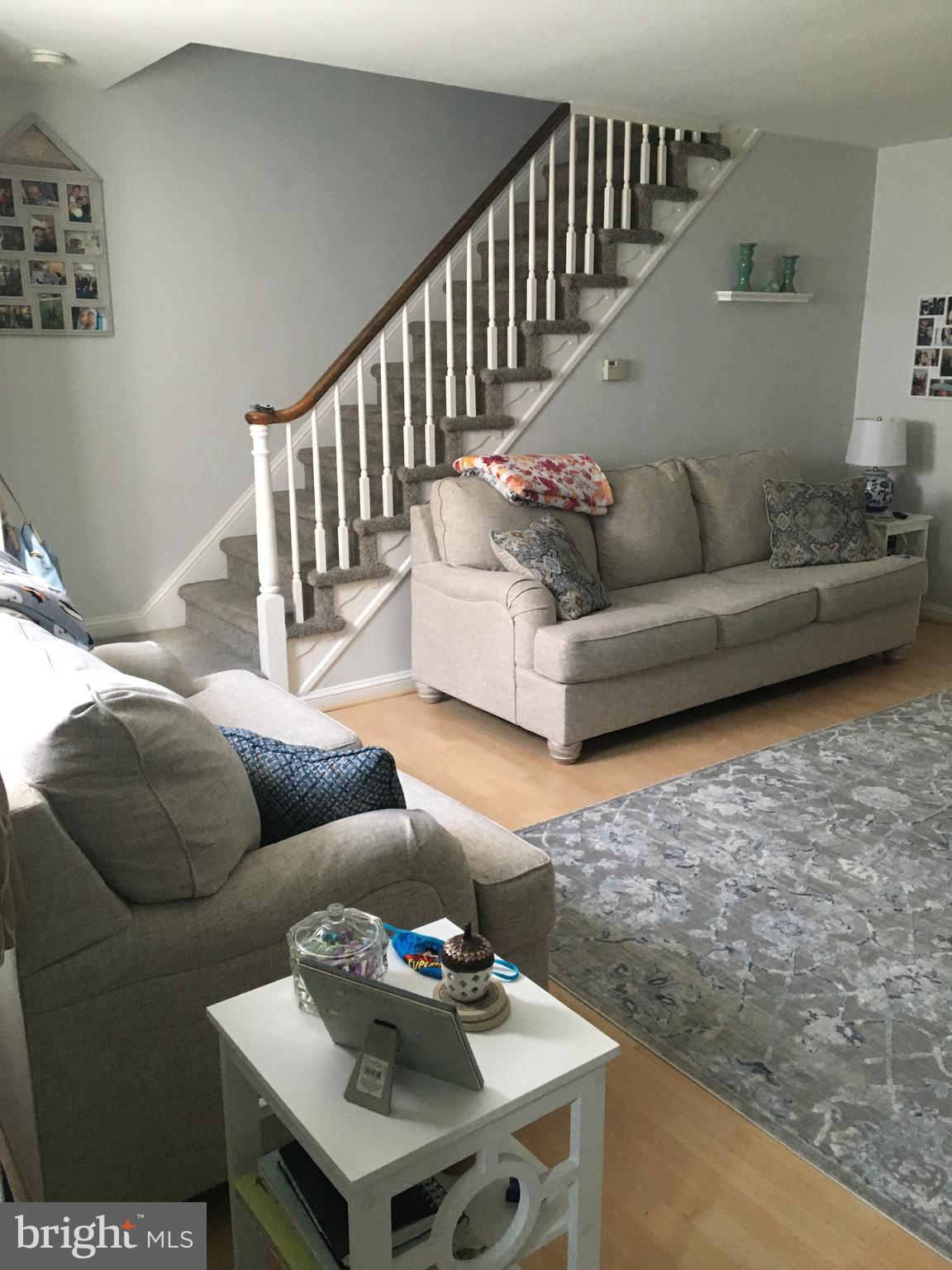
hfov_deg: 48.2
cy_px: 635
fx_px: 1063
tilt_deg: -13.9
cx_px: 476
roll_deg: -0.8
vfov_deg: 61.7
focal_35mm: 29
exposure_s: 1/30
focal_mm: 4.15
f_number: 2.2
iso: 200
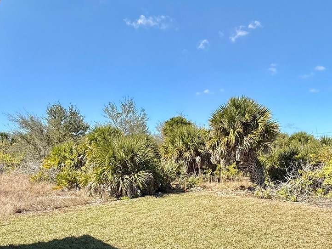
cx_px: 174
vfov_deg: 44.2
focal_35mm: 31
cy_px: 180
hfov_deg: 58.3
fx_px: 297
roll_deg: +0.5
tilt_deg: -6.1
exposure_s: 1/1656
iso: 50
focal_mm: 2.22
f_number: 2.2
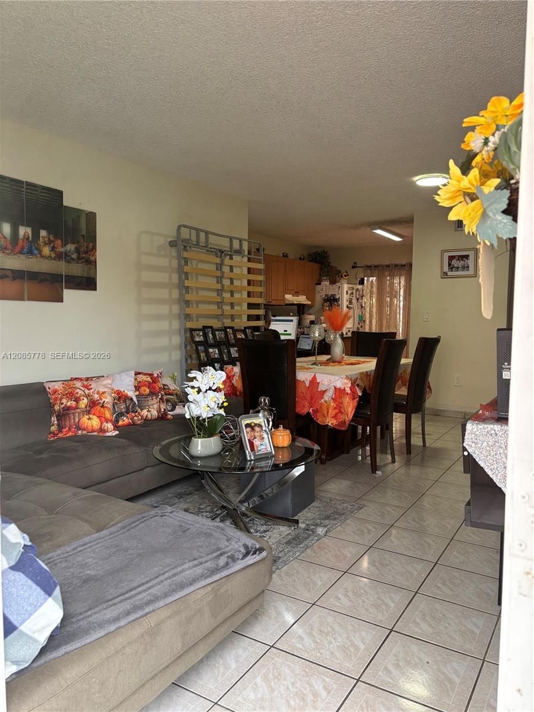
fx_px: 535
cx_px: 267
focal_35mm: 26
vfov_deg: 67.3
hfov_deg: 53.1
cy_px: 356
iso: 125
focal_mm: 5.96
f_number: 1.6
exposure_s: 1/119
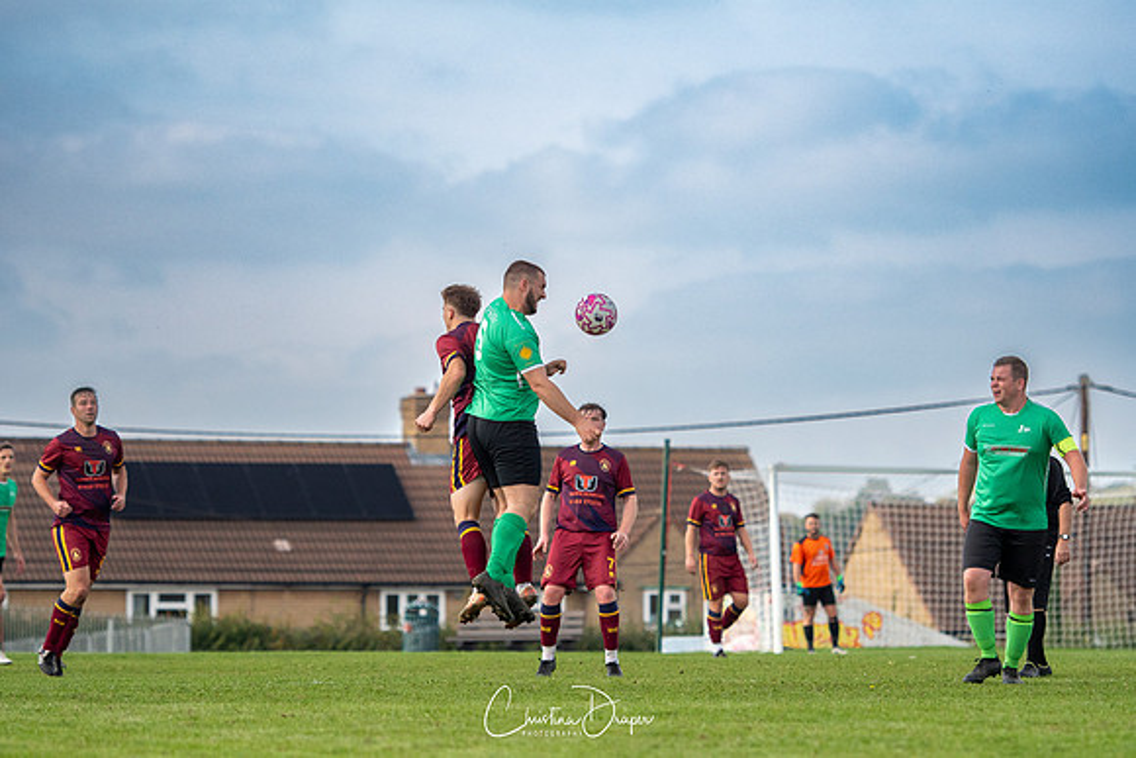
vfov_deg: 7.3
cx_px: 568
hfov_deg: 11.0
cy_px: 379
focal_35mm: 188
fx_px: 5918
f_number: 2.8
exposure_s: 1/8000
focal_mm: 125
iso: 320
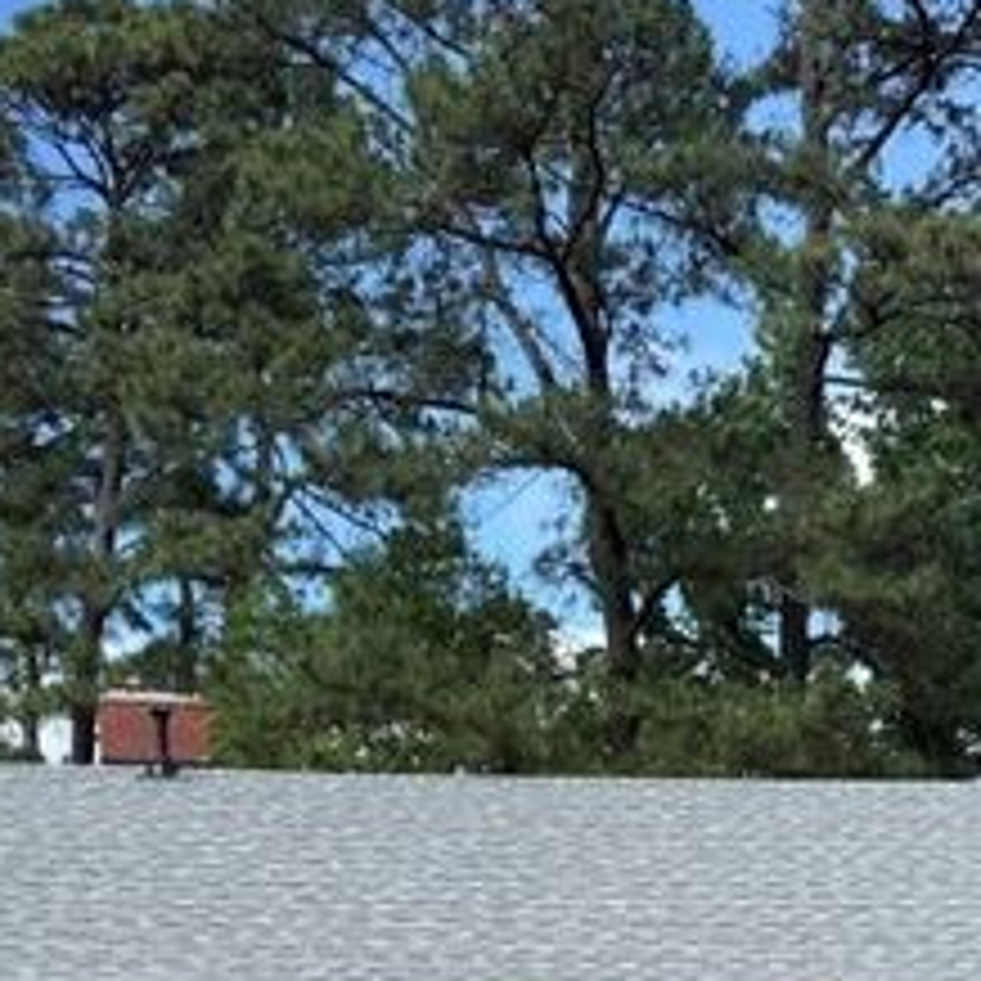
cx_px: 454
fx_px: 2084
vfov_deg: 23.1
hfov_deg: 26.5
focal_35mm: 65
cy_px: 1321
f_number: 1.78
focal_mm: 6.76
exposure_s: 1/1727
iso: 80
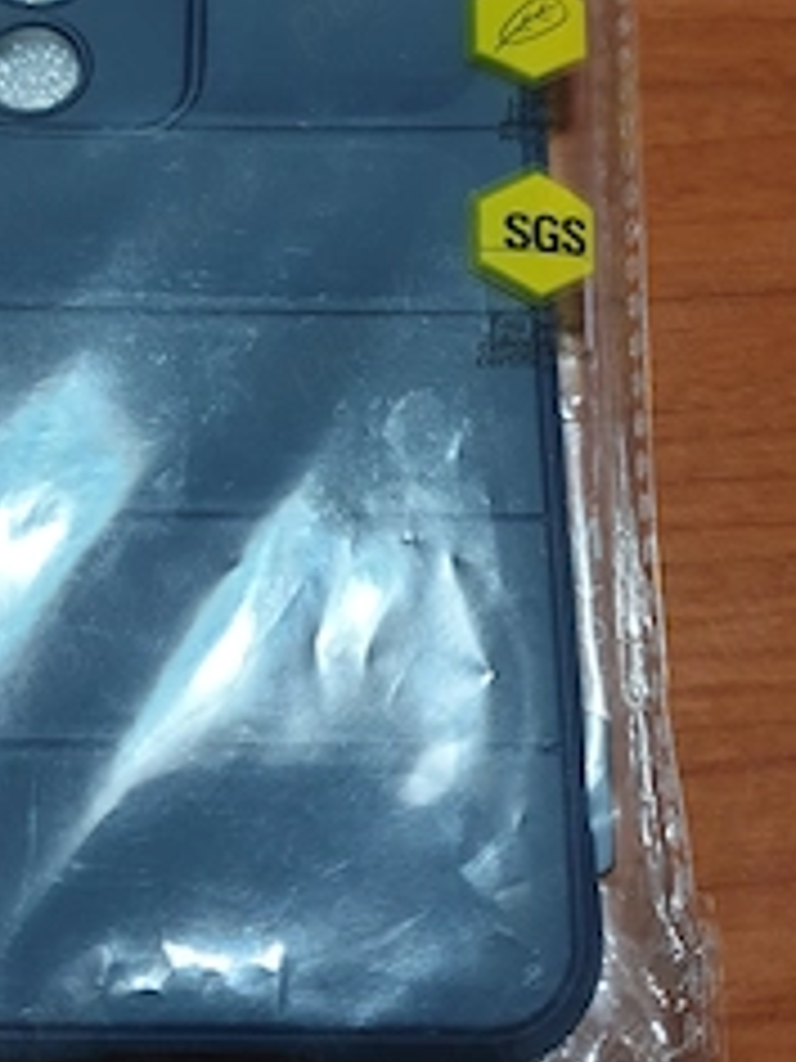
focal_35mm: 44
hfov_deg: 32.6
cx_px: 270
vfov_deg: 42.4
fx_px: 1349
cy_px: 356
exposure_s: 1/26
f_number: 1.5
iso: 250
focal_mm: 4.3
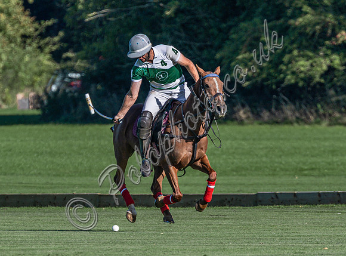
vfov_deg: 1.3
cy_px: 296
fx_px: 11414
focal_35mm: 1148
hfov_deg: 1.7
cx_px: 129
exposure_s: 1/1600
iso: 250
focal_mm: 400
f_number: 5.6
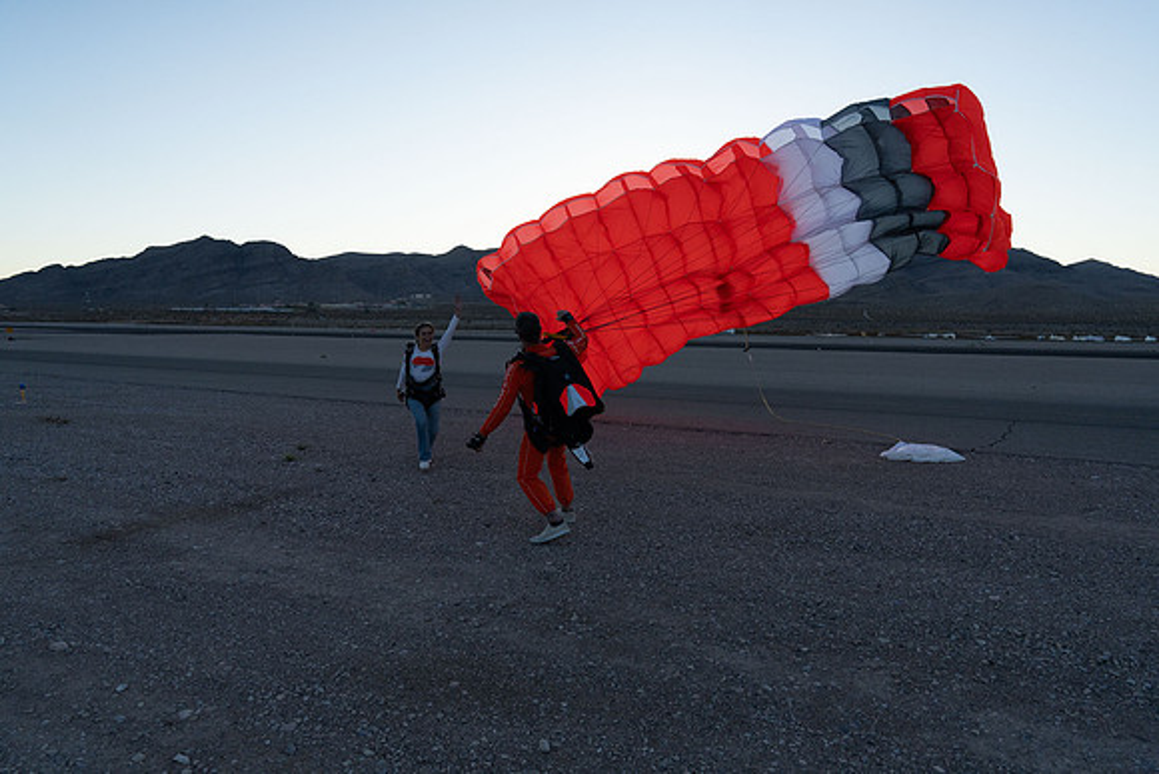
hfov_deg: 73.7
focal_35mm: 24
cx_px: 580
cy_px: 387
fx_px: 773
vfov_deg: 53.2
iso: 1250
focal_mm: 24
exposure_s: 1/2000
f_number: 6.3
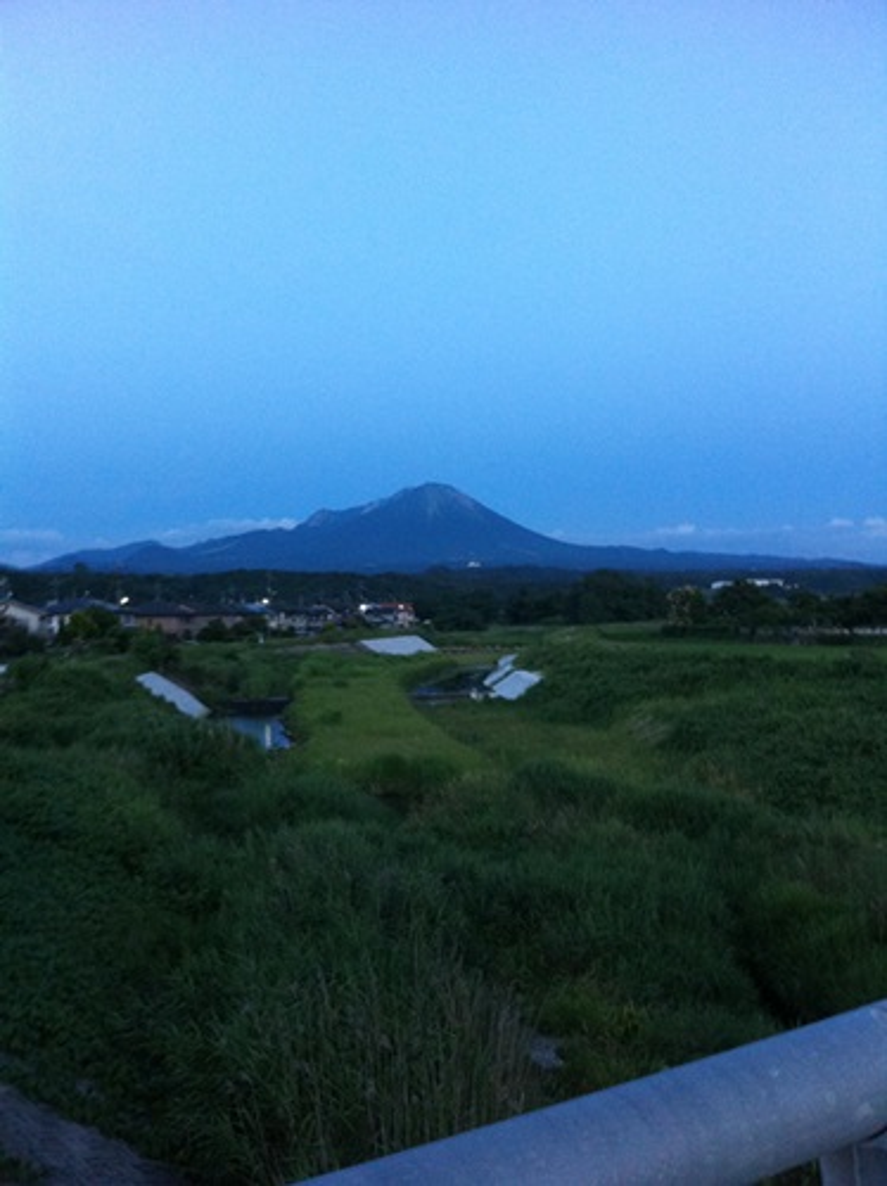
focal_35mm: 35
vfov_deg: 52.7
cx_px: 444
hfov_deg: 40.6
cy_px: 593
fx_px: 1198
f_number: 2.8
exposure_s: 1/15
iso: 200
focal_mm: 3.85
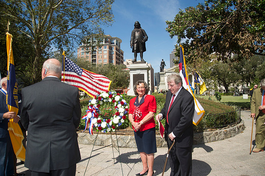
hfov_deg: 73.8
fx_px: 177
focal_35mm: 24
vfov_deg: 53.1
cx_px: 132
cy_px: 88
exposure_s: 1/250
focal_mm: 24
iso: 200
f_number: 8
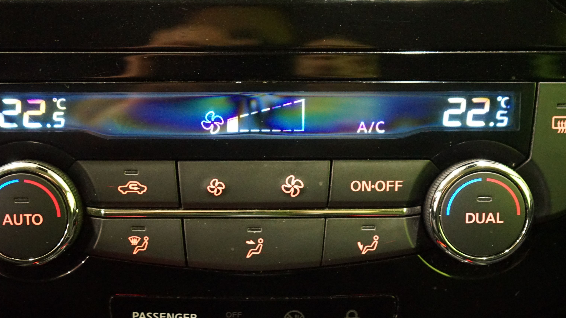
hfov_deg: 38.5
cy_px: 197
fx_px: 810
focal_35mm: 54
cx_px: 259
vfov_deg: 22.2
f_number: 4
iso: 6400
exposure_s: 1/8
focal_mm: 40
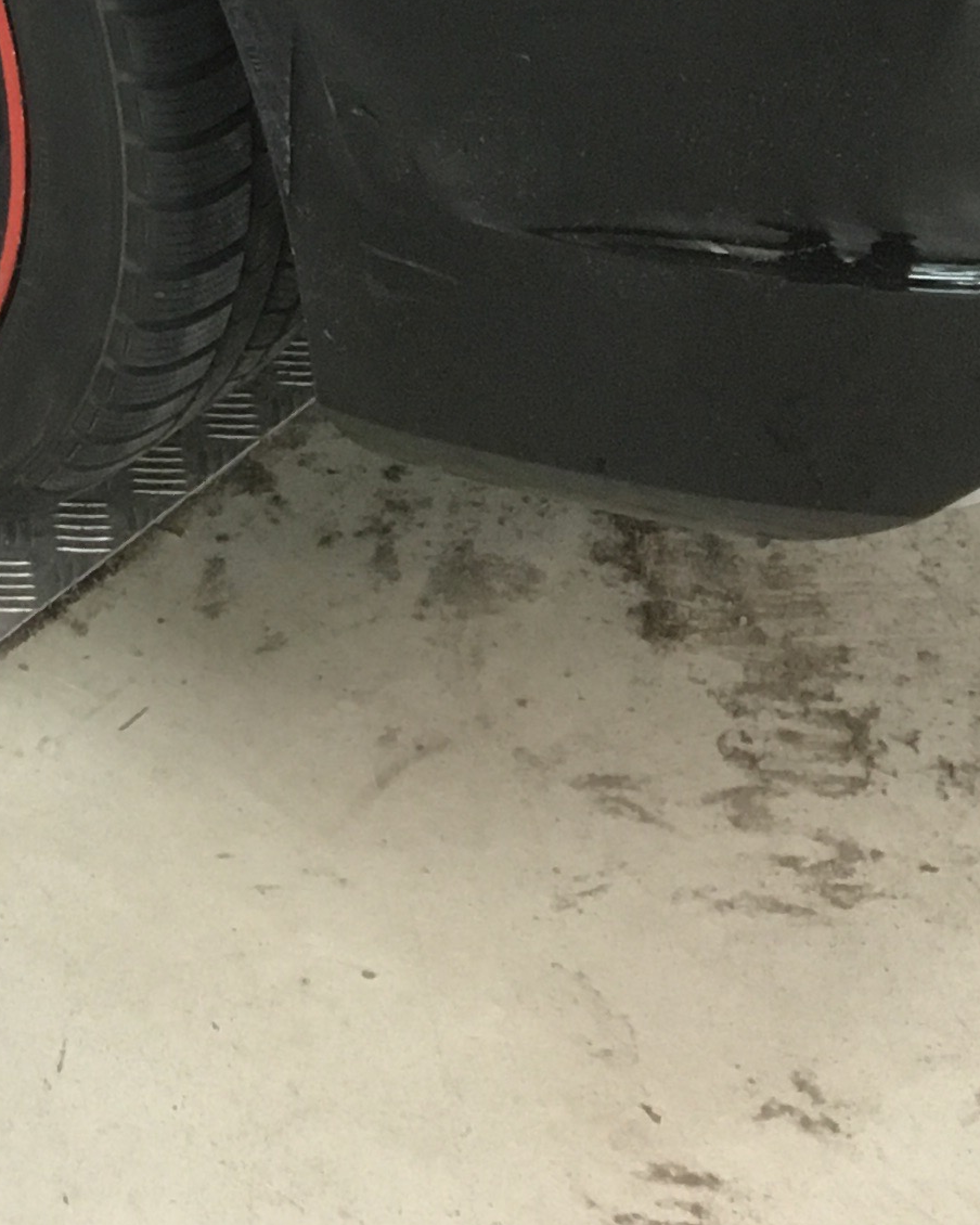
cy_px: -532
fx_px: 3662
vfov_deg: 17.4
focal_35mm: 101
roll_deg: +0.3
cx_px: -371
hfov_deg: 14.5
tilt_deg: -27.7
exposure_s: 1/33
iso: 160
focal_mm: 4.15
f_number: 2.2
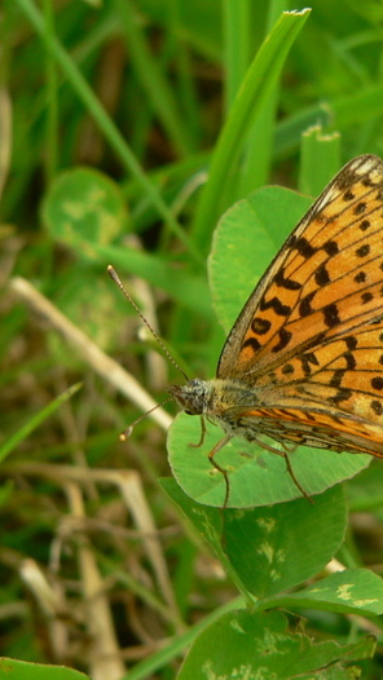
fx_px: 2617
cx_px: 244
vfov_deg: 14.8
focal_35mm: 145
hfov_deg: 8.4
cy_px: 308
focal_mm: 13.6
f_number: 4
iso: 80
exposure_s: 1/200
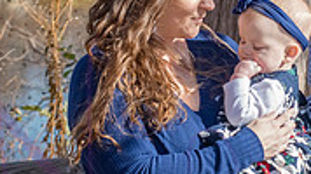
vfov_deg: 4.4
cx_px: 266
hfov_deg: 7.9
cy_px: 60
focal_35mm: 273
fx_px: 2251
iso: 400
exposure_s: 1/500
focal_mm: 80
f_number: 8
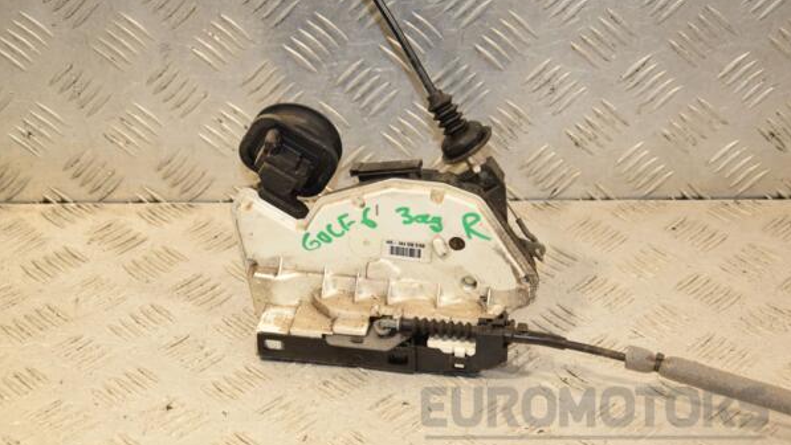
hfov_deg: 26.8
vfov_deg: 15.3
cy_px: 230
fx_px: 1657
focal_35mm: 79
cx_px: 396
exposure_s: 1/200
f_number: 6.3
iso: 800
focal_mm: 50
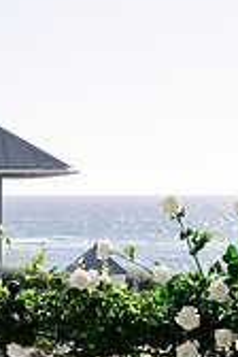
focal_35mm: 121
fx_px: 1200
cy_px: 207
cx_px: -147
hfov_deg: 10.8
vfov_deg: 16.9
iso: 200
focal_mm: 35
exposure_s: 1/1250
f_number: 4
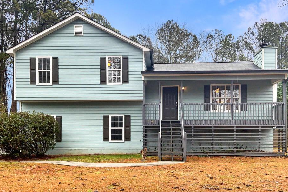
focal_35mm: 34
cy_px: 95
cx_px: 150
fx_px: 272
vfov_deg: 38.9
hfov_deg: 55.8
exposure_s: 1/294
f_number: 1.8
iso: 16
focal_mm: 3
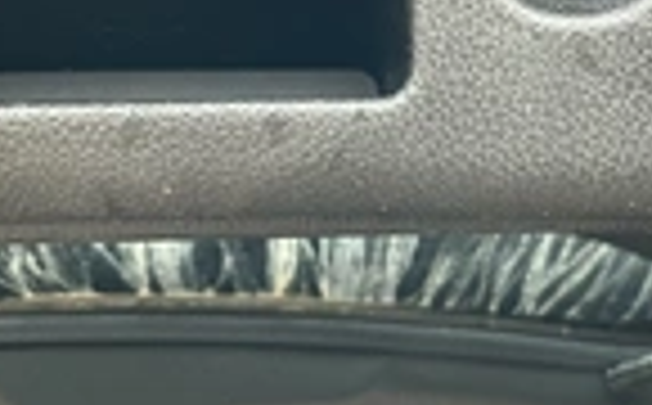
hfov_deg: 24.4
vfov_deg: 14.5
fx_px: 1507
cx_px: 400
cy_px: -158
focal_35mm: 85
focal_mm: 3
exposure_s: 1/79
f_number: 1.8
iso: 64
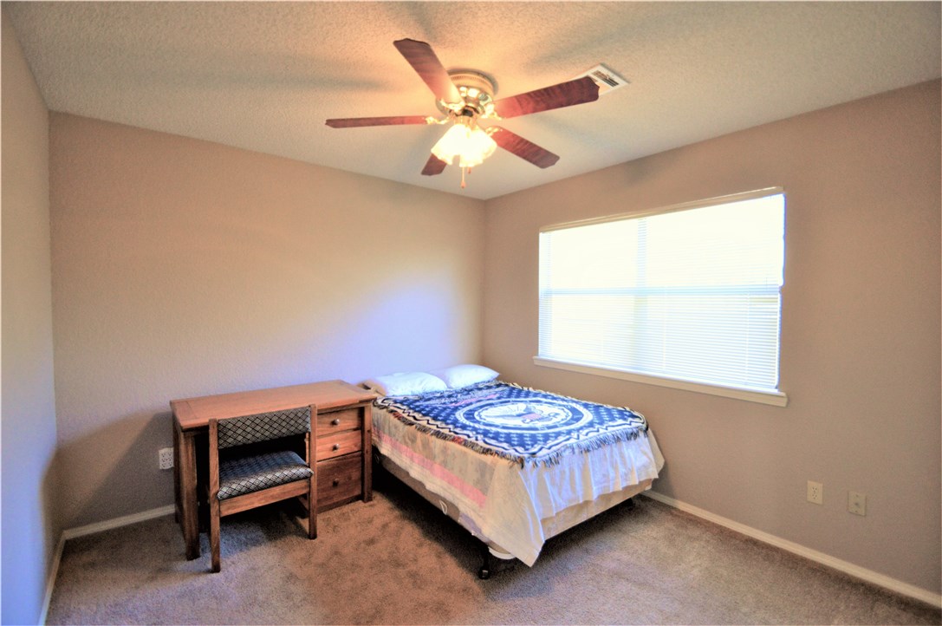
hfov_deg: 100.5
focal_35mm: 15
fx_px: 392
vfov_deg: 77.2
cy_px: 313
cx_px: 471
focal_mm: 10
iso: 800
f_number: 3.5
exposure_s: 1/60
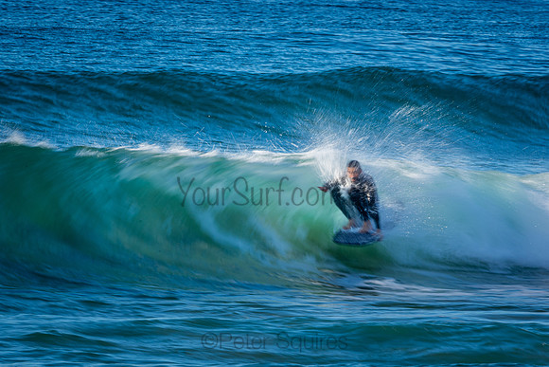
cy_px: 184
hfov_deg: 2.7
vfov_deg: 1.8
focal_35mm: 750
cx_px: 274
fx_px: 11440
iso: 100
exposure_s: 1/20
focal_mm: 500
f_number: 22
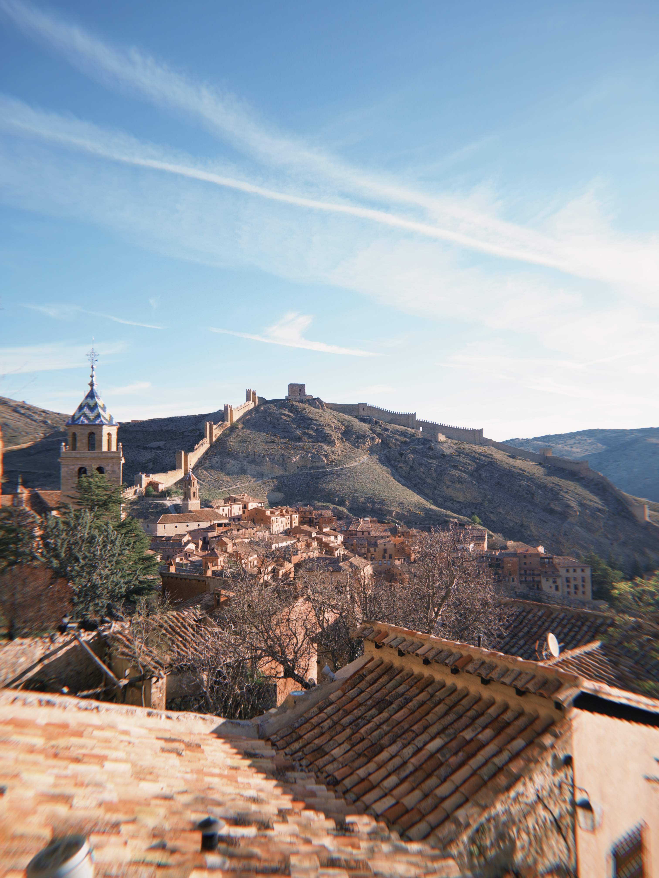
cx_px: 330
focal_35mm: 26
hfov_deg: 53.1
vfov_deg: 67.3
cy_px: 439
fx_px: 660
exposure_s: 1/3279
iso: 50
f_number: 1.6
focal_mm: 5.96
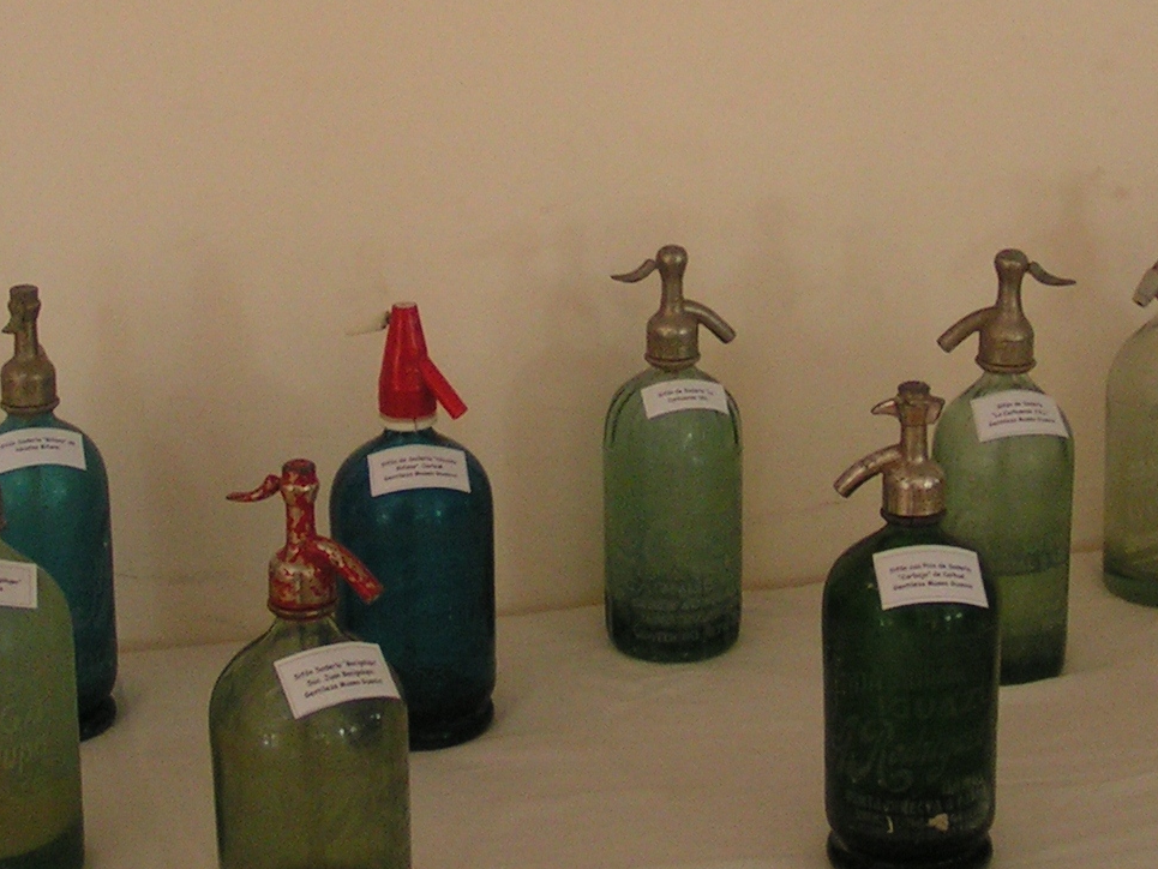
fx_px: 2911
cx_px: 689
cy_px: 89
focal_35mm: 87
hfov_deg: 22.5
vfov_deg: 16.7
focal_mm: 6.3
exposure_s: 1/50
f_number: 2.8
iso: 125
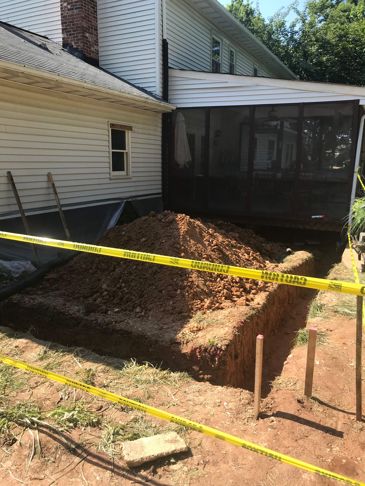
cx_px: 182
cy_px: 243
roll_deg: +1.4
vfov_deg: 63.4
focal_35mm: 28
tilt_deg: -11.5
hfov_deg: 49.7
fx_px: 394
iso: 20
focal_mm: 3.99
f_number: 1.8
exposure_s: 1/847
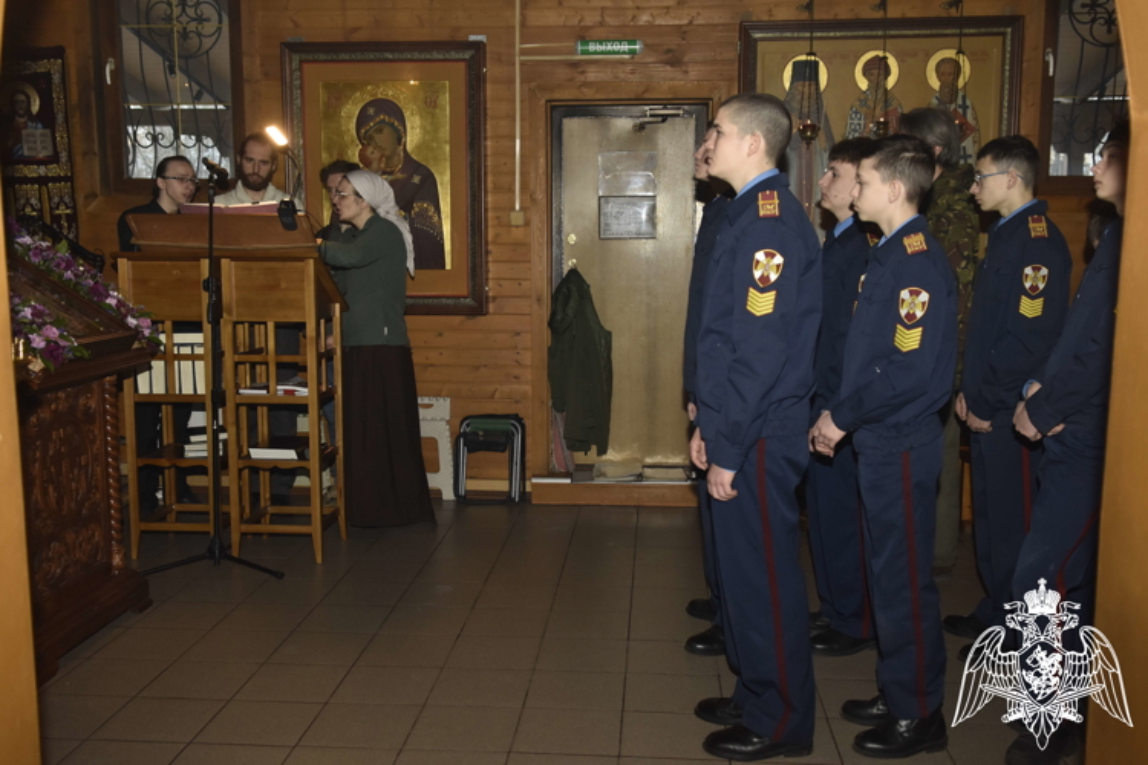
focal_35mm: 34
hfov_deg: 55.1
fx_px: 1100
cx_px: 574
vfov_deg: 38.4
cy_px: 382
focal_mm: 23
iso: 800
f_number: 4
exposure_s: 1/200
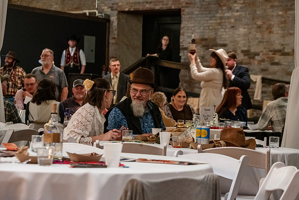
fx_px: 839
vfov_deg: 13.6
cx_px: 150
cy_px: 100
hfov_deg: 20.2
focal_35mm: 101
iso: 6400
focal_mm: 101
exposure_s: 1/40
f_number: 6.3
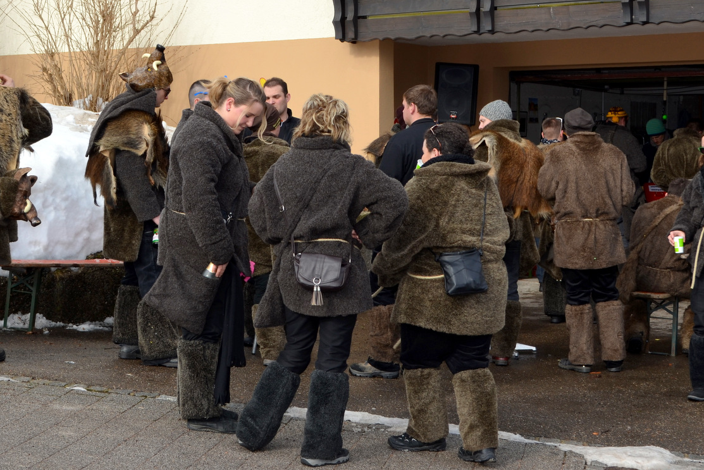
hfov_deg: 29.2
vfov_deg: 19.7
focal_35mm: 69
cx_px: 369
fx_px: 1350
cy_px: 193
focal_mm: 32
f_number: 8
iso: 100
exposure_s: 1/200
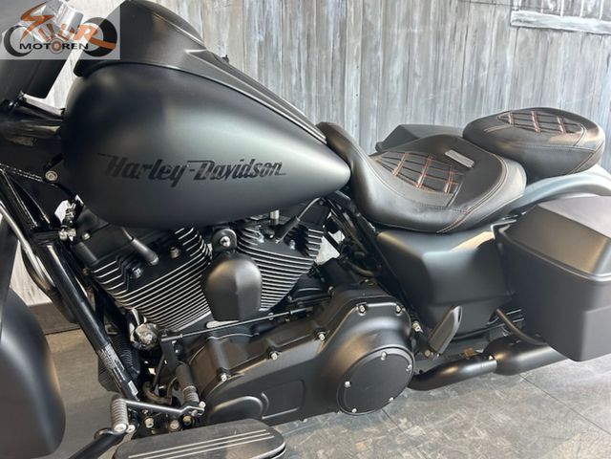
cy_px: 230
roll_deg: +1.0
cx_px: 306
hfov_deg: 67.3
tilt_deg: -16.3
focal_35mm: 26
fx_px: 459
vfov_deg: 53.1
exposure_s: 1/50
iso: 80
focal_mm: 5.7
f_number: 1.5
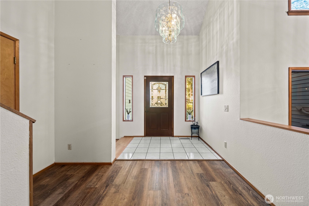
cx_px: 154
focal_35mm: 12
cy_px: 103
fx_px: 103
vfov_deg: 90.0
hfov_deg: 112.6
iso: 1000
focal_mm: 12
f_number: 7.1
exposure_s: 1/5
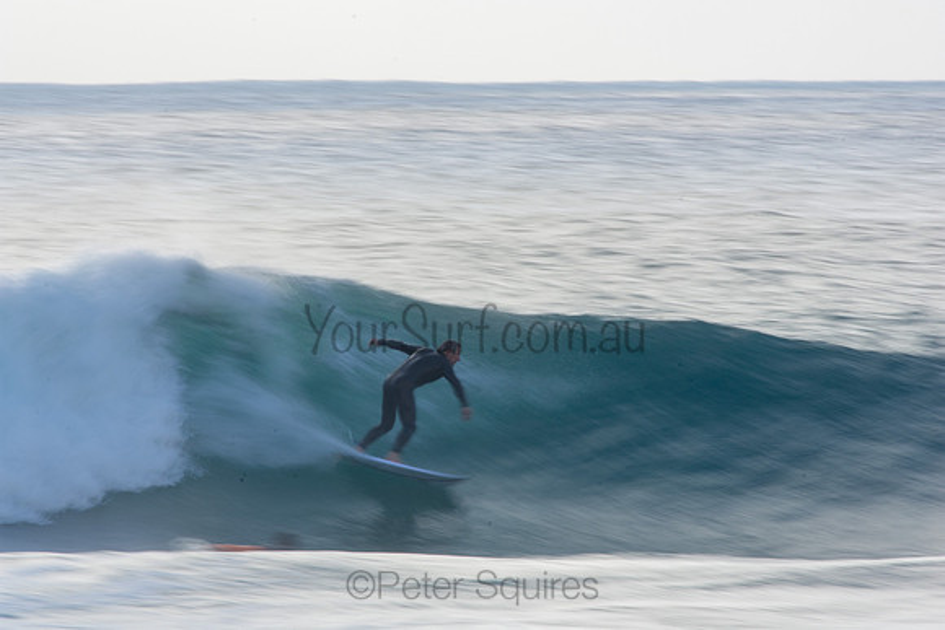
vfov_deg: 1.8
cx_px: 472
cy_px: 315
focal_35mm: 750
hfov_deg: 2.7
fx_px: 19691
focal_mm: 500
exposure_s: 1/20
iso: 100
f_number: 25
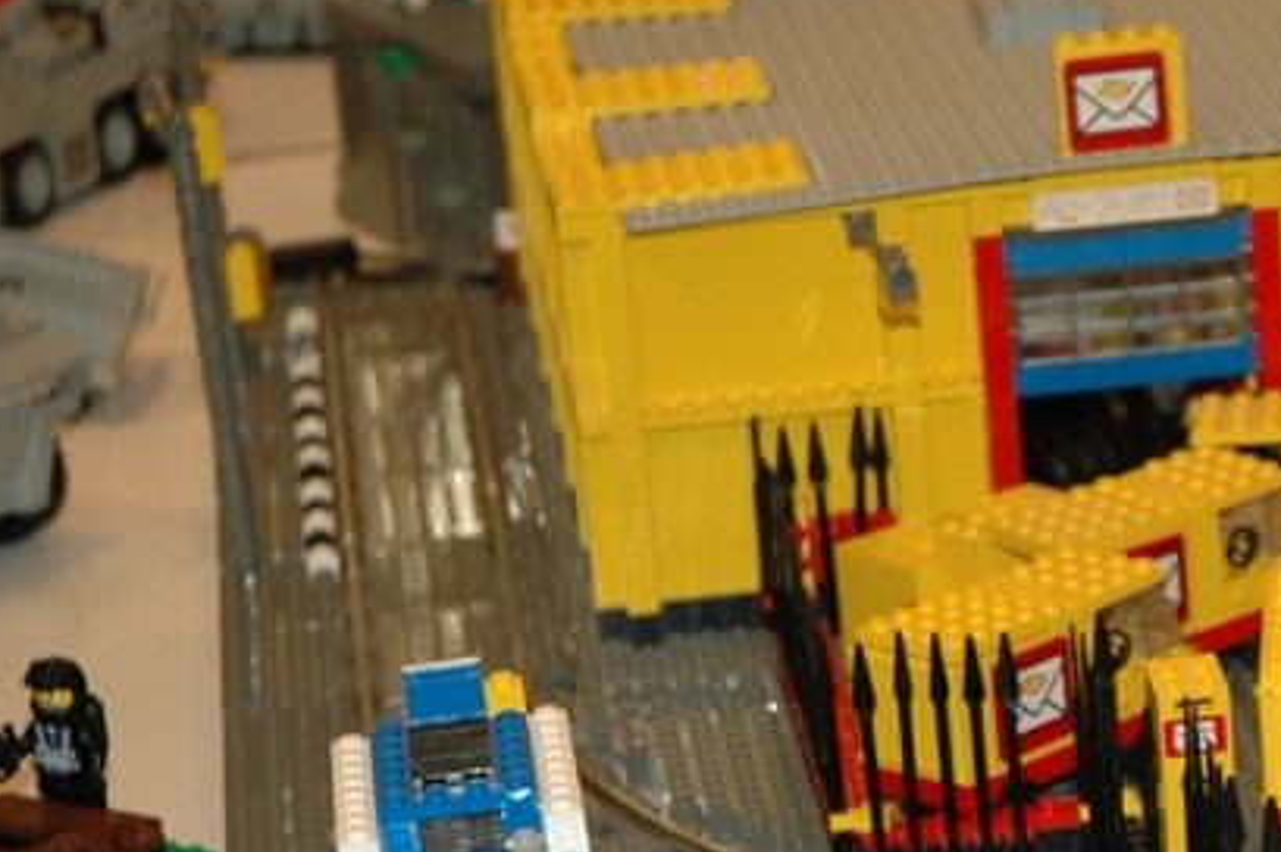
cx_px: 1287
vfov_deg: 8.0
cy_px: 645
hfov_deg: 11.8
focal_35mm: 172
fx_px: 6115
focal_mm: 52
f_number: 4.5
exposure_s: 1/60
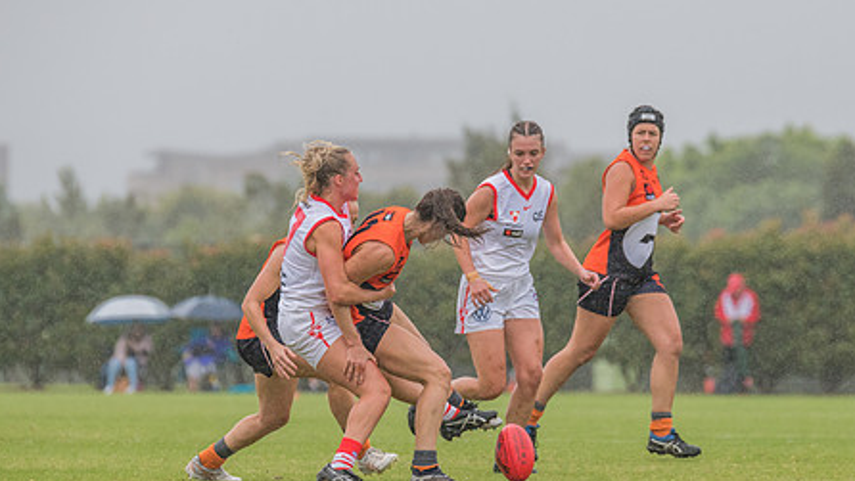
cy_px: 340
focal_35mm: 542
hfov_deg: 4.0
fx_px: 12289
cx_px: 528
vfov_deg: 2.2
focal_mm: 300
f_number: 5.6
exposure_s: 1/2000
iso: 800
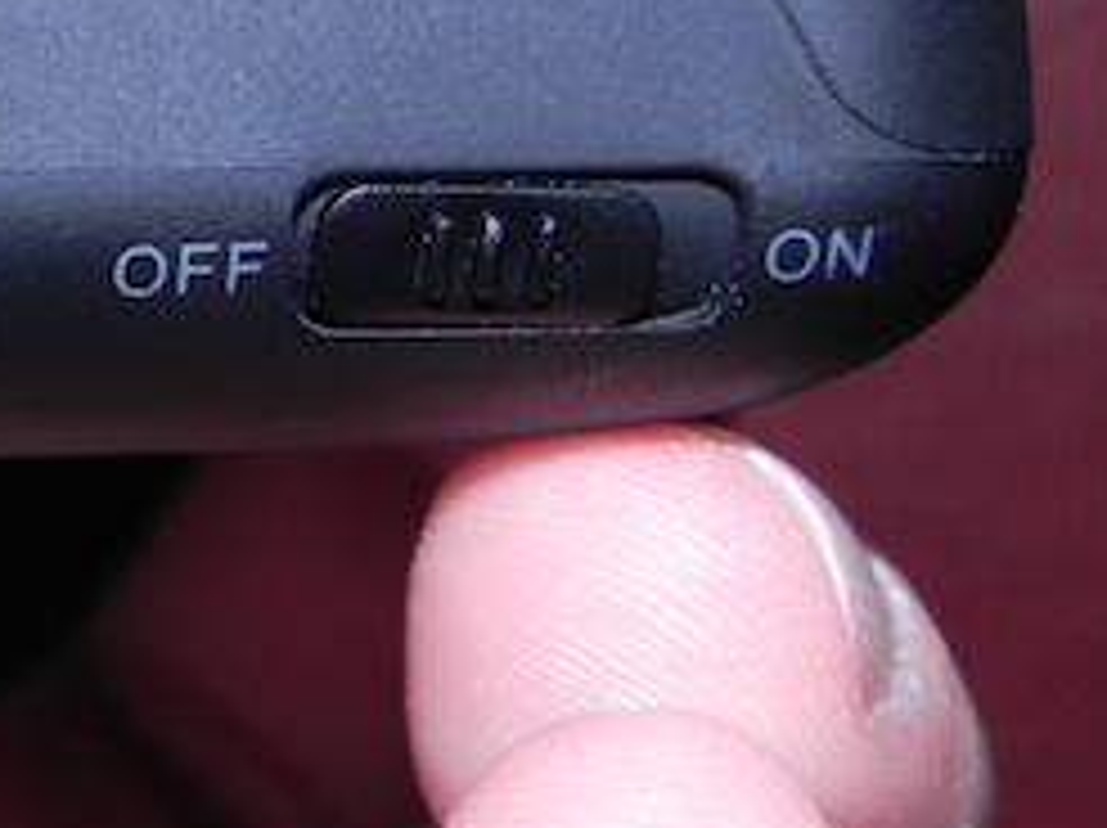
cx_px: -54
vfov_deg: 10.8
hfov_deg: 14.1
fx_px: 4377
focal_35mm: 137
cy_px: 290
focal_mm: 10.3
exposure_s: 1/125
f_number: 4
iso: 160
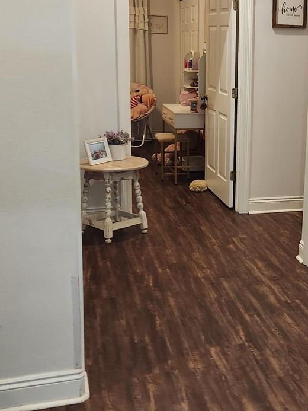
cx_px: 284
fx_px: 605
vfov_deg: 37.4
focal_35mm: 51
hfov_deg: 27.4
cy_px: 176
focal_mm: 5.4
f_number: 1.8
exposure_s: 1/120
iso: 500
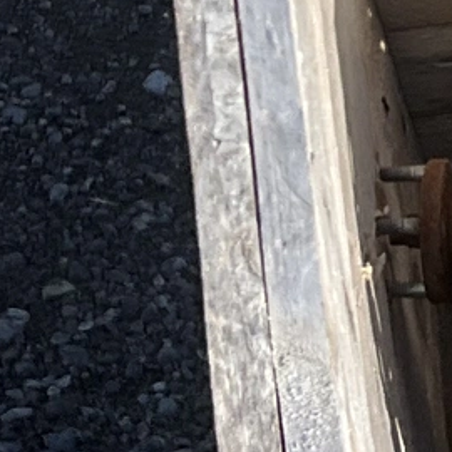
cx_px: 1495
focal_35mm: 190
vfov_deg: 9.2
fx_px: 2807
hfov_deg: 7.7
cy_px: 229
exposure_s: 1/962
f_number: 1.8
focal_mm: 3
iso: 25
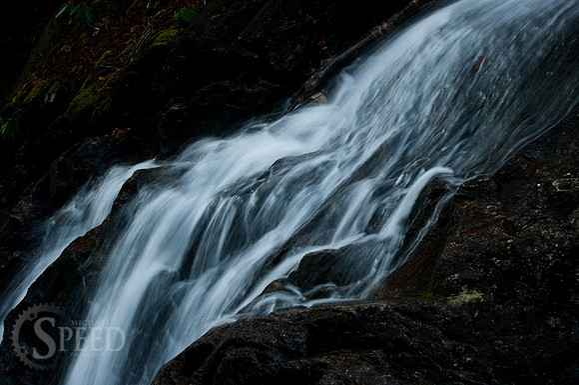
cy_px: 192
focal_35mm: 68
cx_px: 290
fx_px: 1084
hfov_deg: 29.9
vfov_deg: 20.1
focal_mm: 45
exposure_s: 1/6
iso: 200
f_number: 6.3
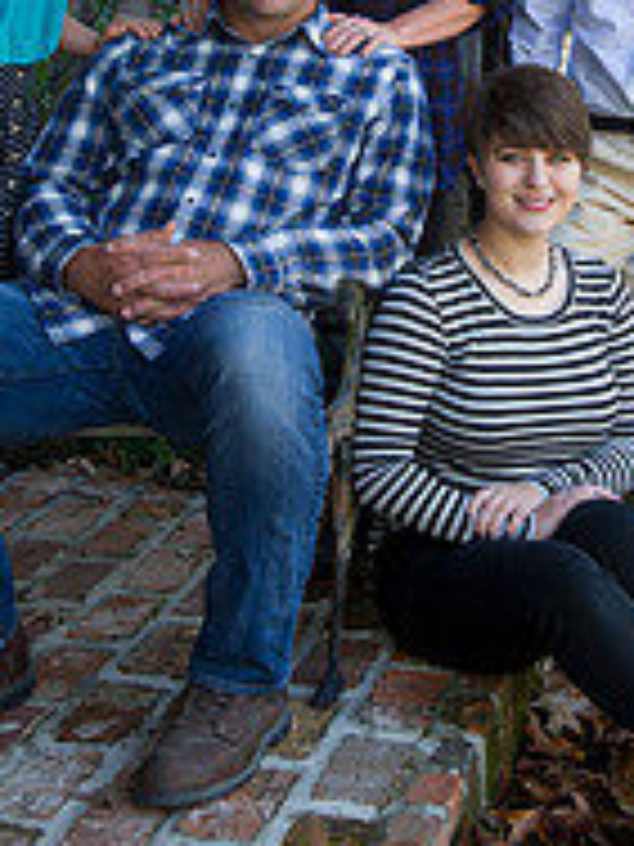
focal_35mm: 92
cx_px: 402
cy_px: 112
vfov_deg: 20.9
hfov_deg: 16.0
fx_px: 2247
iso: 400
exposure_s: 1/125
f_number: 6.3
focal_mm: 40
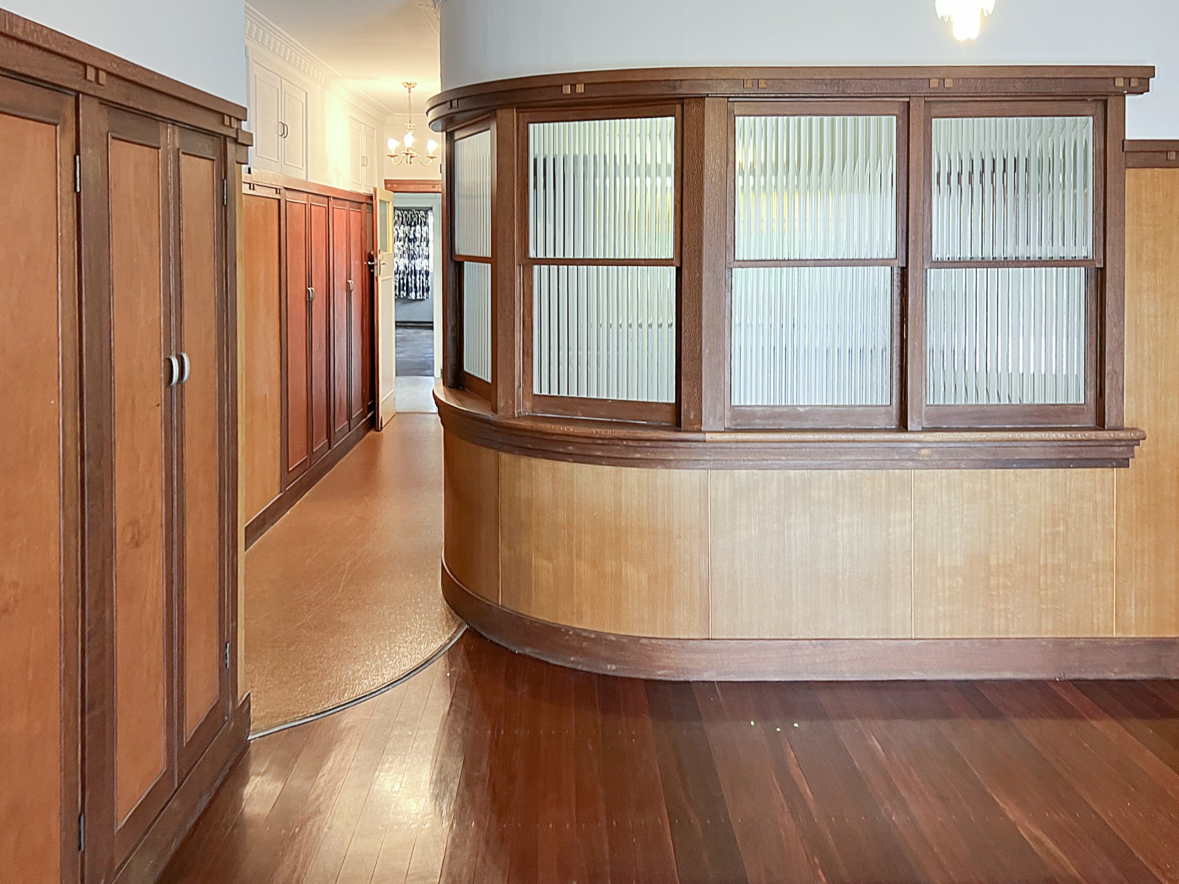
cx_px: 590
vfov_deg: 53.1
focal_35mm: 26
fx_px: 886
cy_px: 442
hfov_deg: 67.3
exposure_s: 1/50
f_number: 1.5
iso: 100
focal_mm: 5.7
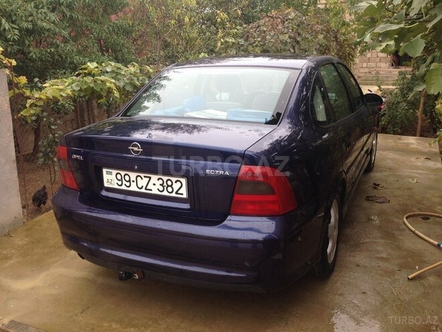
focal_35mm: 33
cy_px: 166
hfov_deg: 55.4
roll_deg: -0.8
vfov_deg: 42.9
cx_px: 221
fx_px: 421
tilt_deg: -16.1
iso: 64
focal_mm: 4.12
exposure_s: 1/120
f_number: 2.4
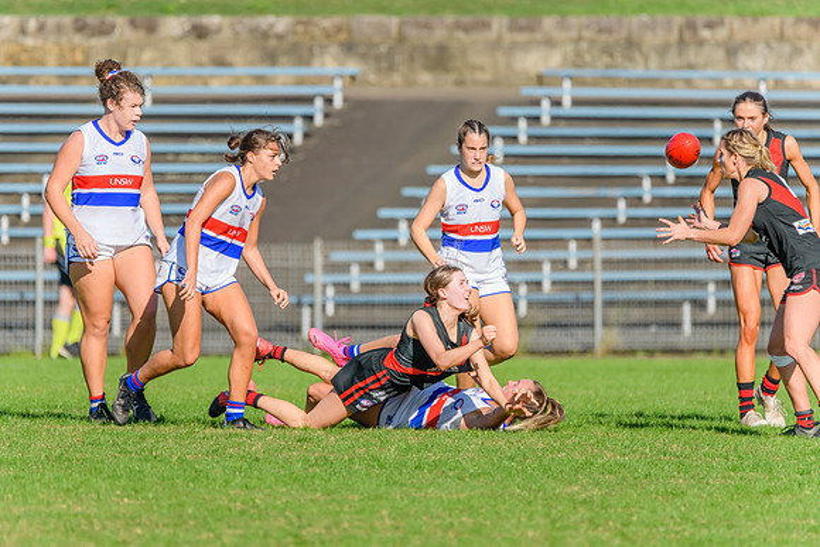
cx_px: 376
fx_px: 14914
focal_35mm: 655
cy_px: 289
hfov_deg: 3.1
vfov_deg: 2.1
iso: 640
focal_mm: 600
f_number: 8
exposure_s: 1/1600
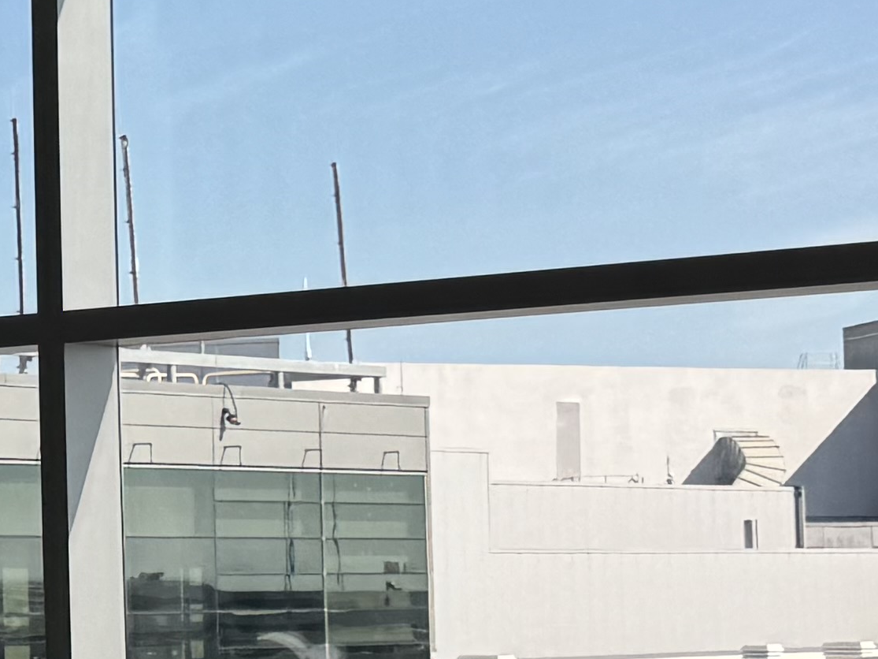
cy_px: 429
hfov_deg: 14.6
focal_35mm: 123
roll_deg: +0.8
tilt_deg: +3.7
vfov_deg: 12.0
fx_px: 3119
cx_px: -551
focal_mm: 6.76
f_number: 1.78
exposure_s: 1/1980
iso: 80
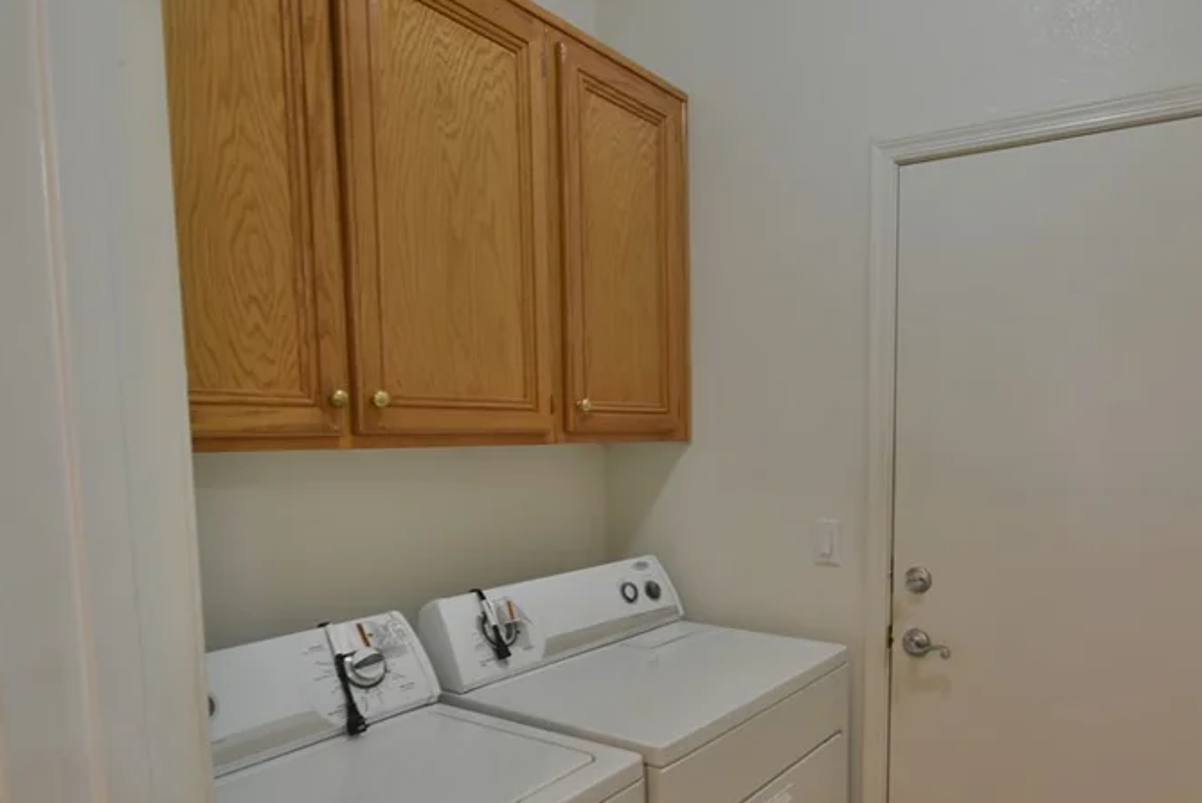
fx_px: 768
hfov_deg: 74.5
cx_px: 767
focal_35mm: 23
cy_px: 506
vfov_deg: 54.5
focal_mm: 10
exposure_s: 1/20
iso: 1000
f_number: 7.1
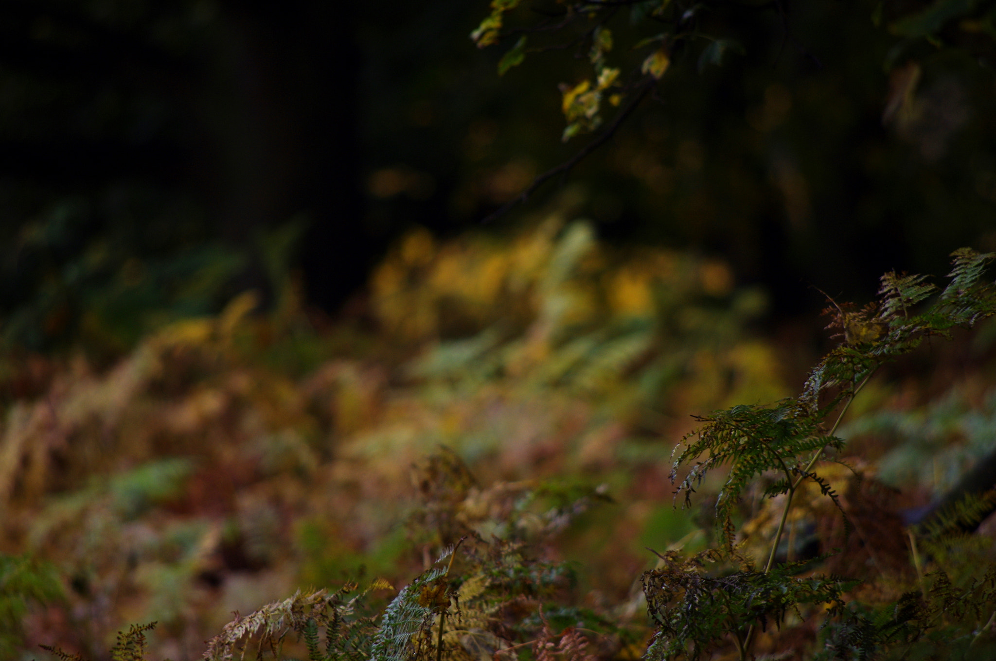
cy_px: 330
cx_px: 498
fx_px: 12434
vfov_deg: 3.0
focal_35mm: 450
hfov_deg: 4.6
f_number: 5.8
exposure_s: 1/125
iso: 200
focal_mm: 300
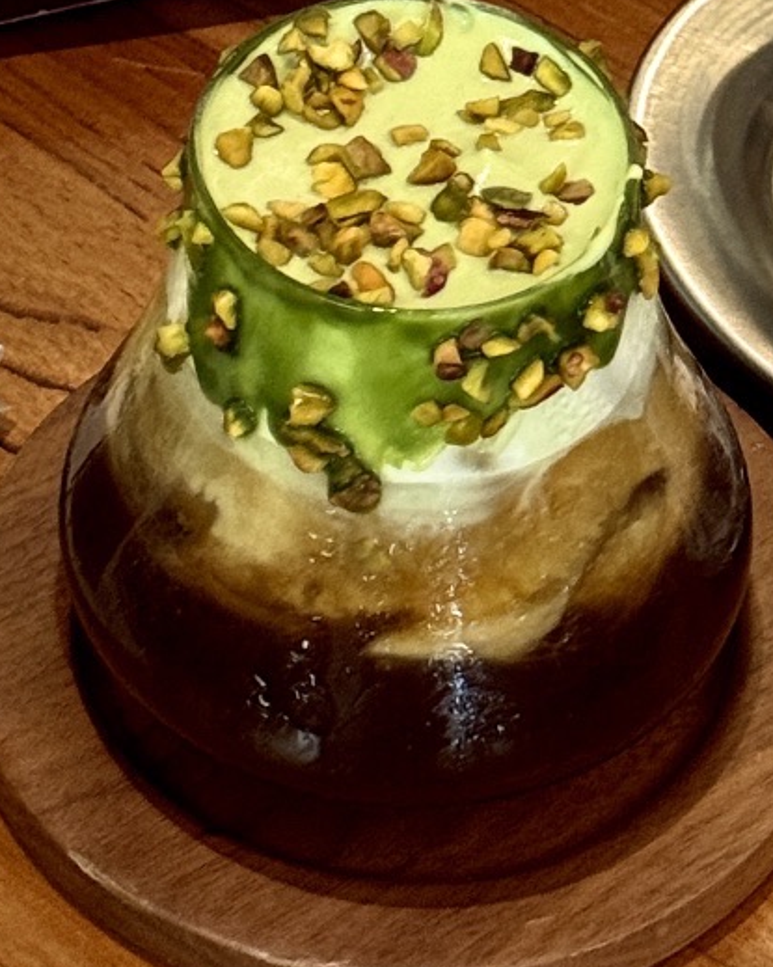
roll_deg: -1.3
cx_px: 339
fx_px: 5206
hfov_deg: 8.5
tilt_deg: -37.1
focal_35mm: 182
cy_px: -527
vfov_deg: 10.2
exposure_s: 1/39
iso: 250
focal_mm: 6.76
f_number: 1.78
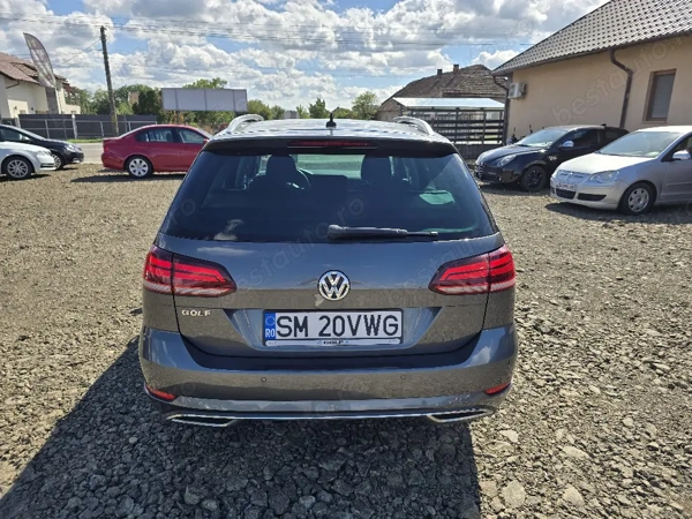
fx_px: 460
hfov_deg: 73.9
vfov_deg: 58.9
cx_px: 346
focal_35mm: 23
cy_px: 260
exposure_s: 1/833
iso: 12
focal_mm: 6.3
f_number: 1.7
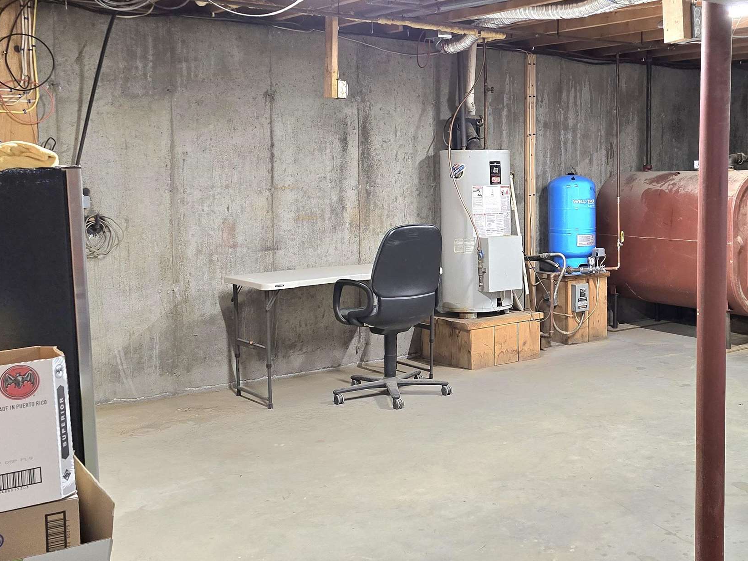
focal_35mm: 43
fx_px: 929
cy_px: 225
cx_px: 580
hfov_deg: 42.2
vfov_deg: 33.5
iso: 640
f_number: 1.7
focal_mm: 6.3
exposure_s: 1/120
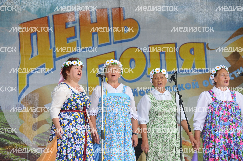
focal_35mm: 180
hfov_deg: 11.4
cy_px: 80
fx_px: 1214
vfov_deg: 7.6
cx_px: 122
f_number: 5.6
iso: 450
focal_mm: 120
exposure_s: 1/320
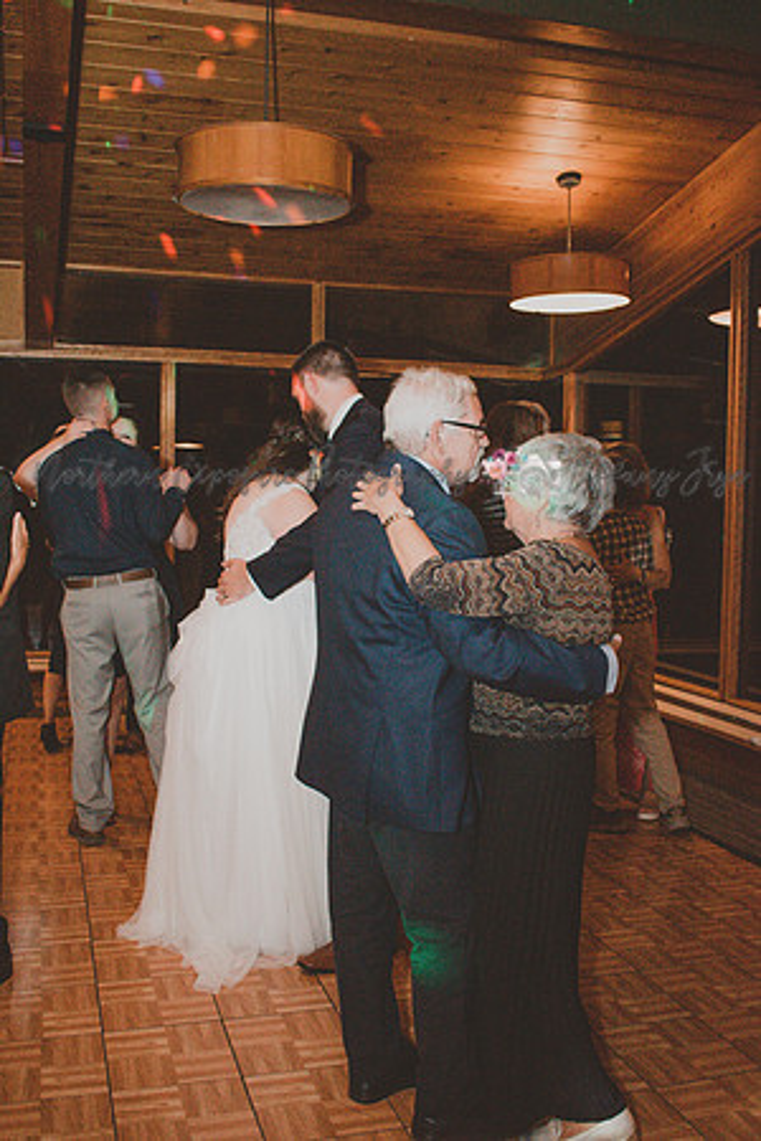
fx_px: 1141
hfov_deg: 36.9
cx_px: 380
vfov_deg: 53.1
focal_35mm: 36
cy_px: 570
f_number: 3.8
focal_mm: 24
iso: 6400
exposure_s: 1/60
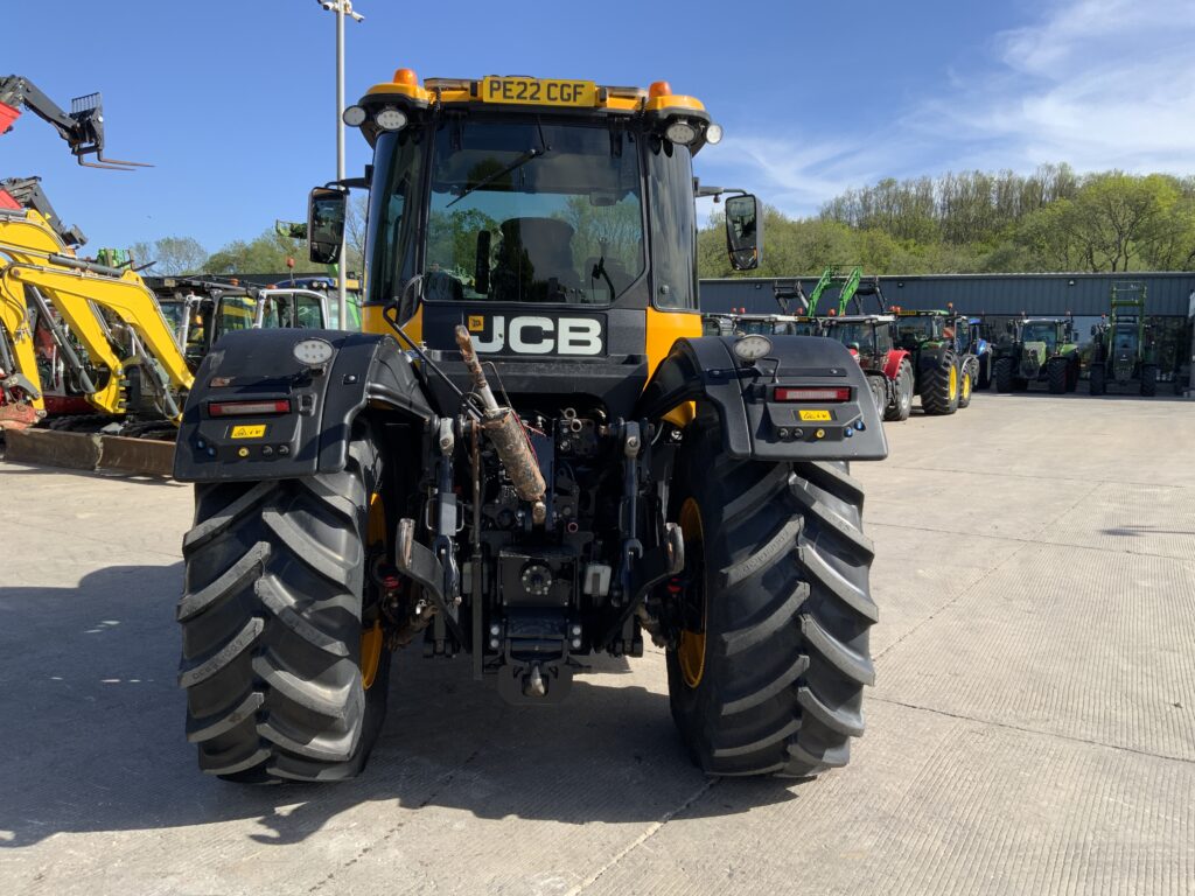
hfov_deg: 61.7
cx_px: 598
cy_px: 448
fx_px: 1001
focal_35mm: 29
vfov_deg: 48.2
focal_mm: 3
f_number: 1.8
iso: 16
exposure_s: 1/1055
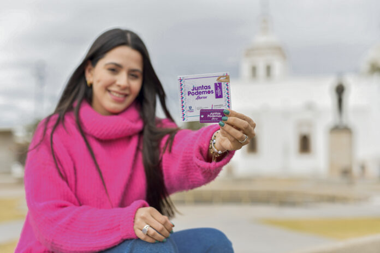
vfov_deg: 27.0
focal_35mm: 50
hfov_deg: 39.6
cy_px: 126
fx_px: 528
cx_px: 190
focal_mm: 50
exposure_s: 1/2000
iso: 160
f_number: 2.5
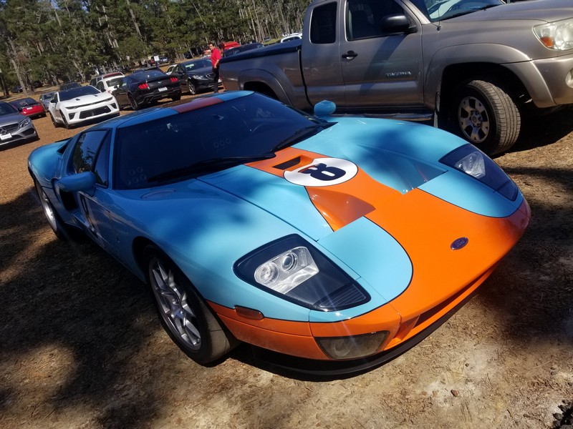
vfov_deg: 53.1
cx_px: 286
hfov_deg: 67.3
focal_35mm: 26
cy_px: 214
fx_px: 430
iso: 50
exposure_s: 1/3336
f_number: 1.7
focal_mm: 4.25
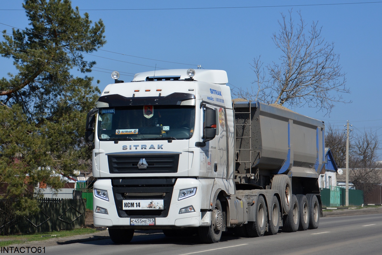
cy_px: 128
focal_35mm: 93
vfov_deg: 14.7
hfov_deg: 21.9
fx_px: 987
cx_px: 191
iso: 400
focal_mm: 62
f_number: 7.1
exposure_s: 1/2000
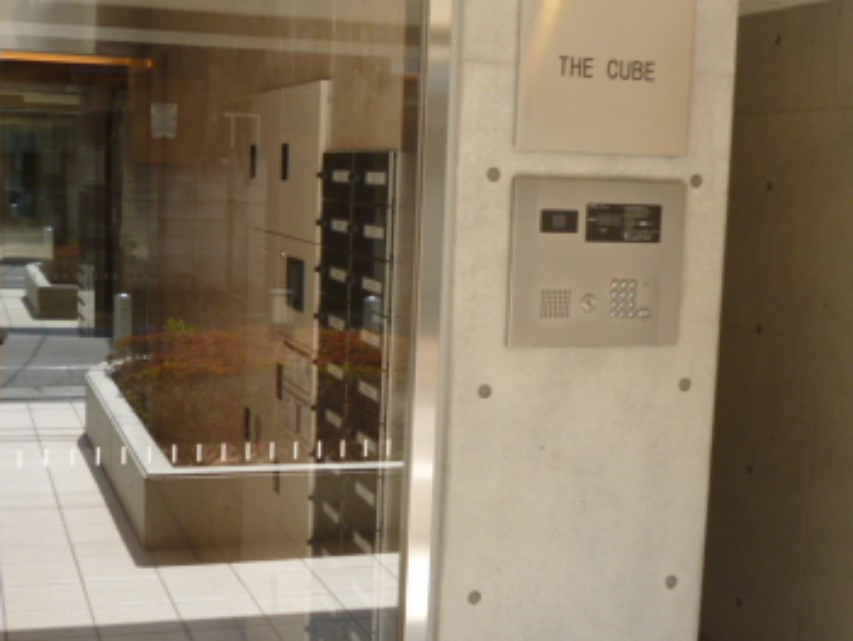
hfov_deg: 37.4
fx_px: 1258
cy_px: 337
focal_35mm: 51
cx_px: 362
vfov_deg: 28.6
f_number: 3.1
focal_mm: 5
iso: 100
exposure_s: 1/160
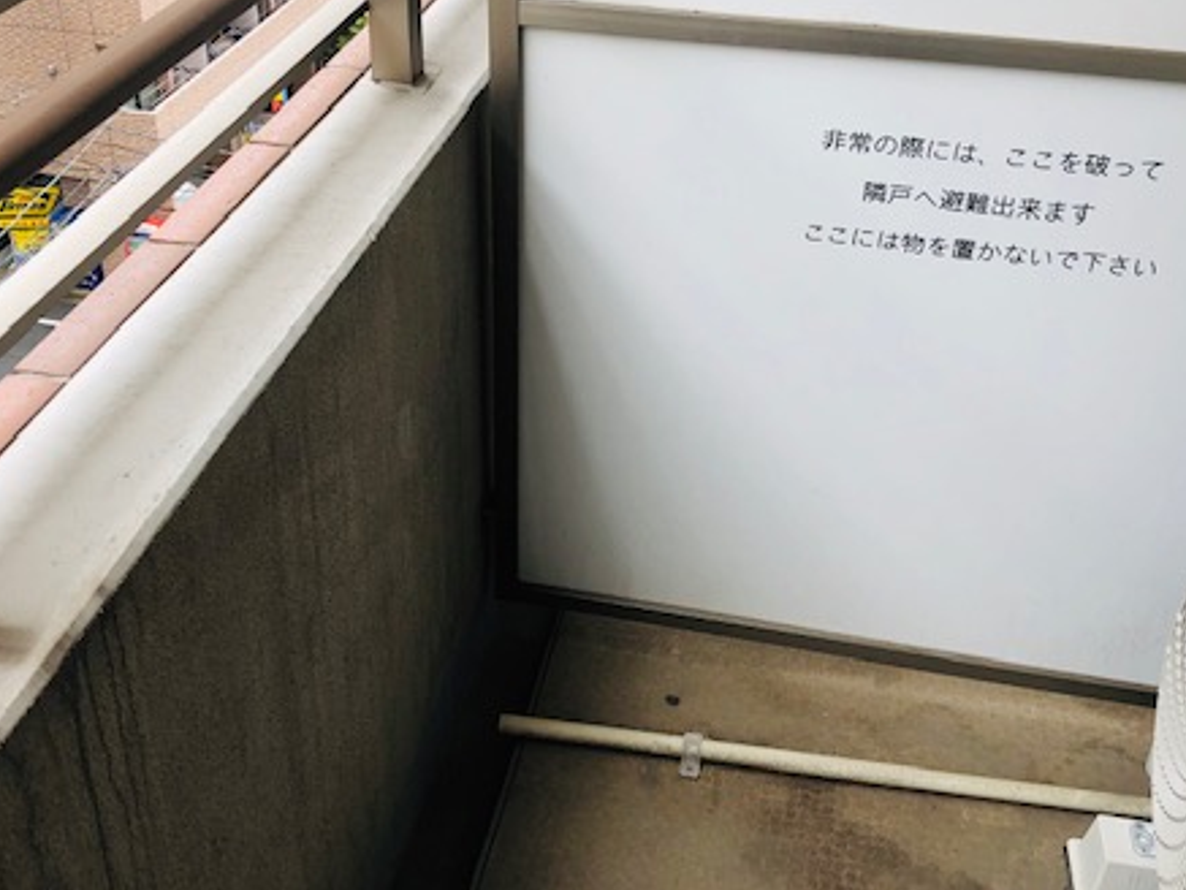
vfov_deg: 34.9
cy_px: 328
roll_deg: -2.1
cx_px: 592
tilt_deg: -30.4
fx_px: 1405
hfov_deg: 45.8
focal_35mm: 41
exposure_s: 1/182
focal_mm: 3.99
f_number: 1.8
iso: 20
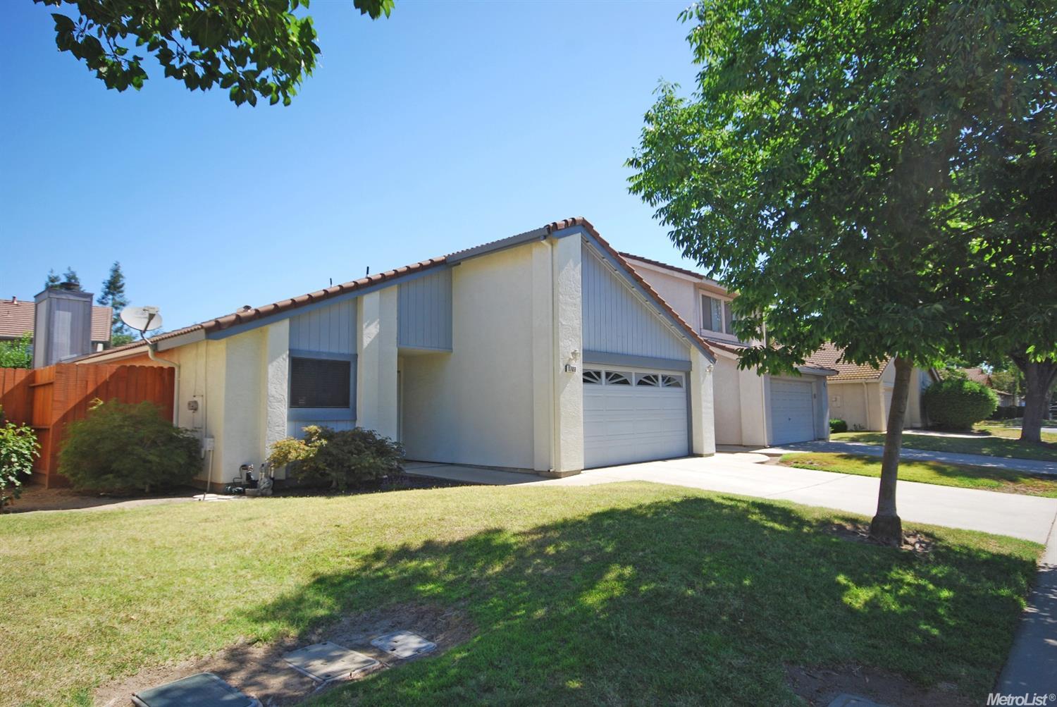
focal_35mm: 22
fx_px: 661
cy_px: 354
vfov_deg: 56.2
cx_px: 528
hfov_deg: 77.3
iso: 100
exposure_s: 1/200
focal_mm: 15
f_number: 7.1
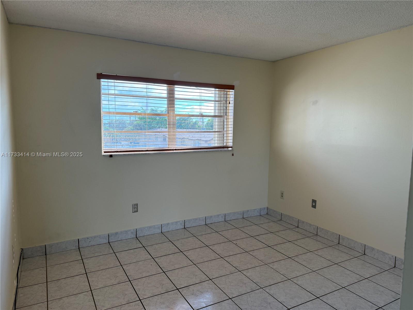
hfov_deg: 71.6
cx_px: 206
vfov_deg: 56.8
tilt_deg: -5.9
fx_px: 286
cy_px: 155
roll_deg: -0.4
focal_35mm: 24
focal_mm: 6.76
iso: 100
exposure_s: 1/497
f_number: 1.78
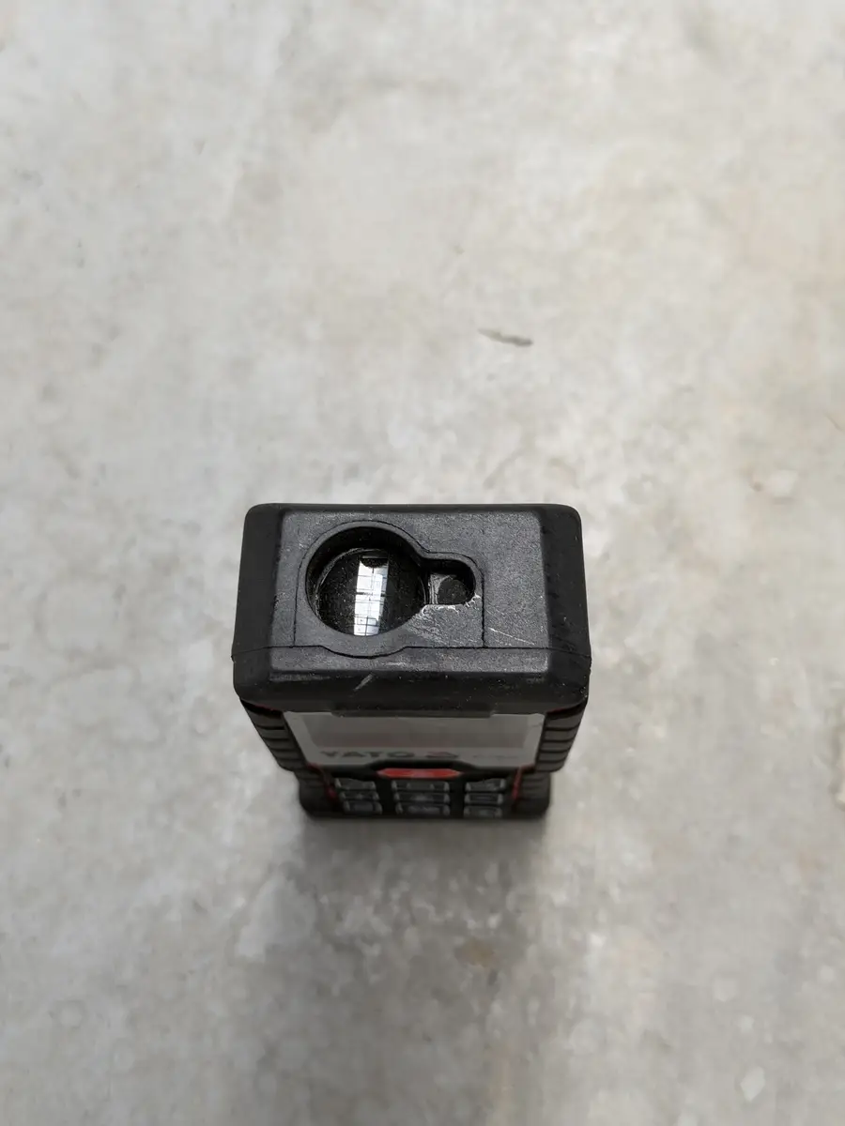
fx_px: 1562
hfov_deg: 30.3
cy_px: 563
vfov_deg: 39.7
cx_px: 422
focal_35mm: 48
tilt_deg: -72.9
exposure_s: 1/60
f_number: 1.78
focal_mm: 6.76
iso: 125
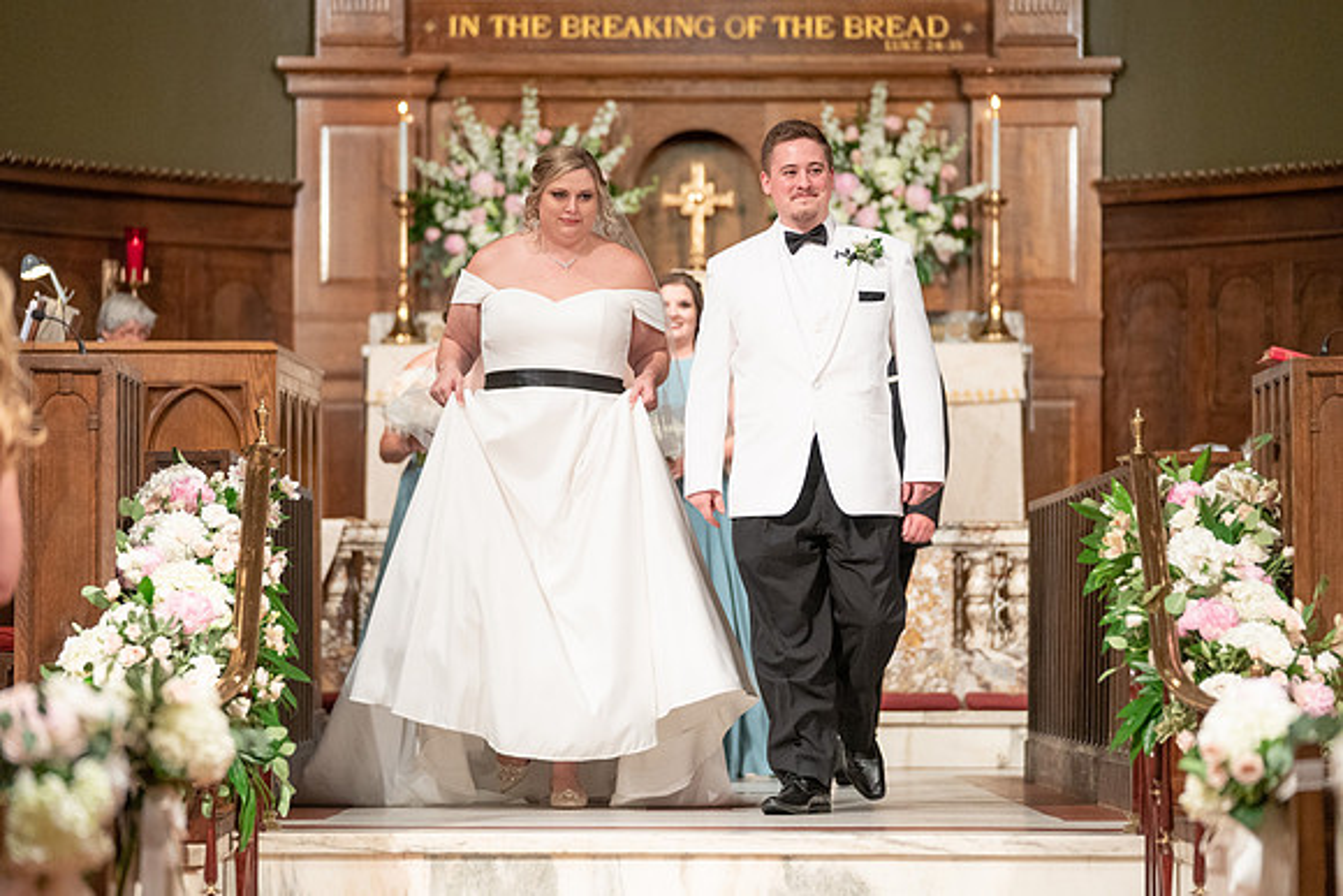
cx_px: 661
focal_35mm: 133
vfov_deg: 10.3
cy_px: 453
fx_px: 4967
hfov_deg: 15.4
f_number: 2.8
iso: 2000
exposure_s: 1/160
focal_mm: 124
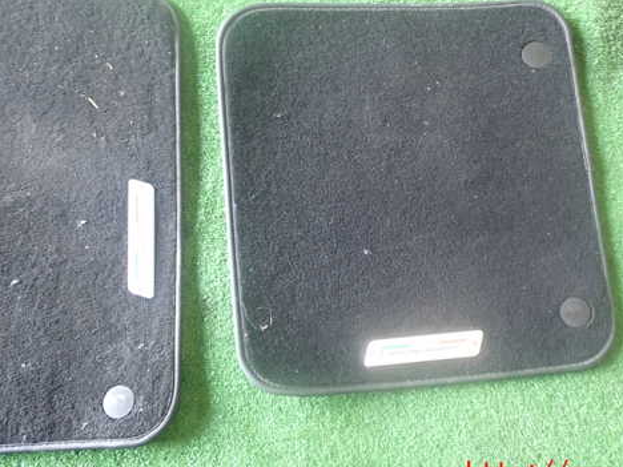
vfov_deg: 35.0
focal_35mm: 41
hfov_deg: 45.6
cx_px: 367
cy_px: 192
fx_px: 738
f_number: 2.4
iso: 320
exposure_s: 1/30
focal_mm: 5.79
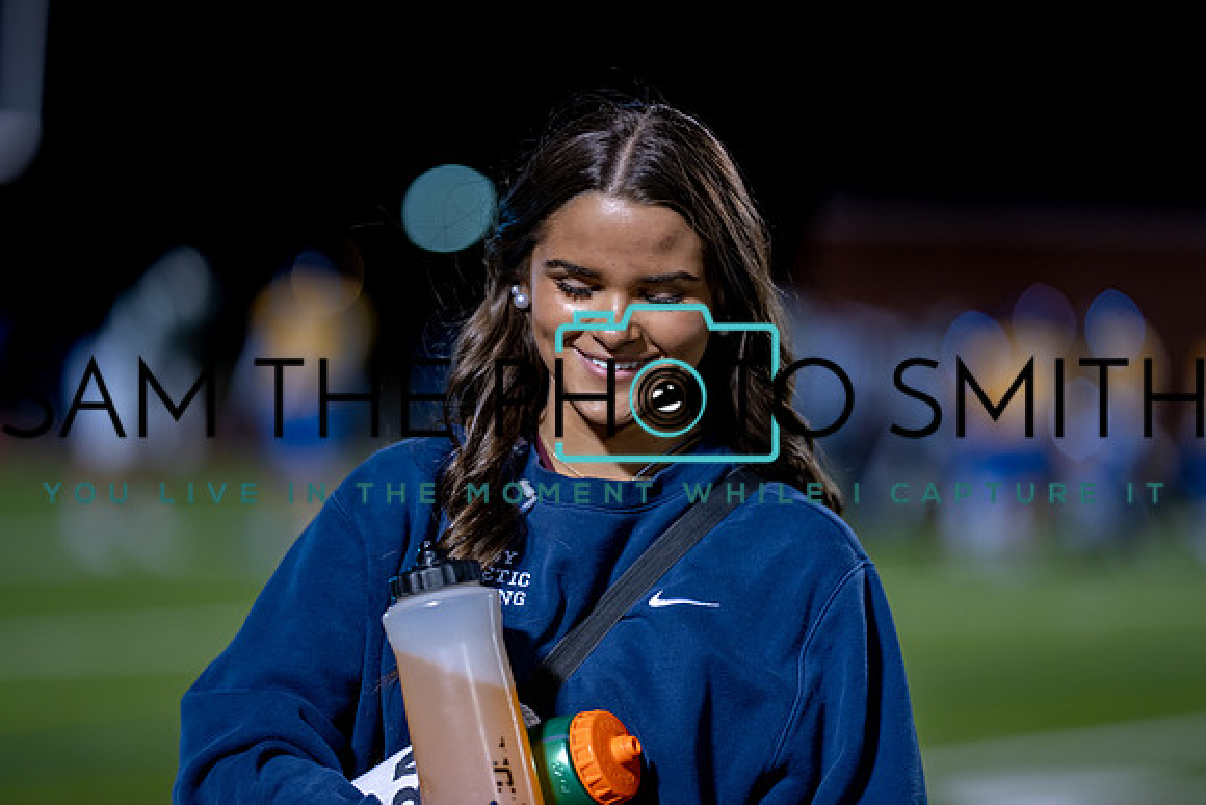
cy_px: 400
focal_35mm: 136
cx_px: 605
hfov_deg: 15.0
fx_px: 4574
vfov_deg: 10.1
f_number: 1.8
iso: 800
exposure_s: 1/500
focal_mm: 135
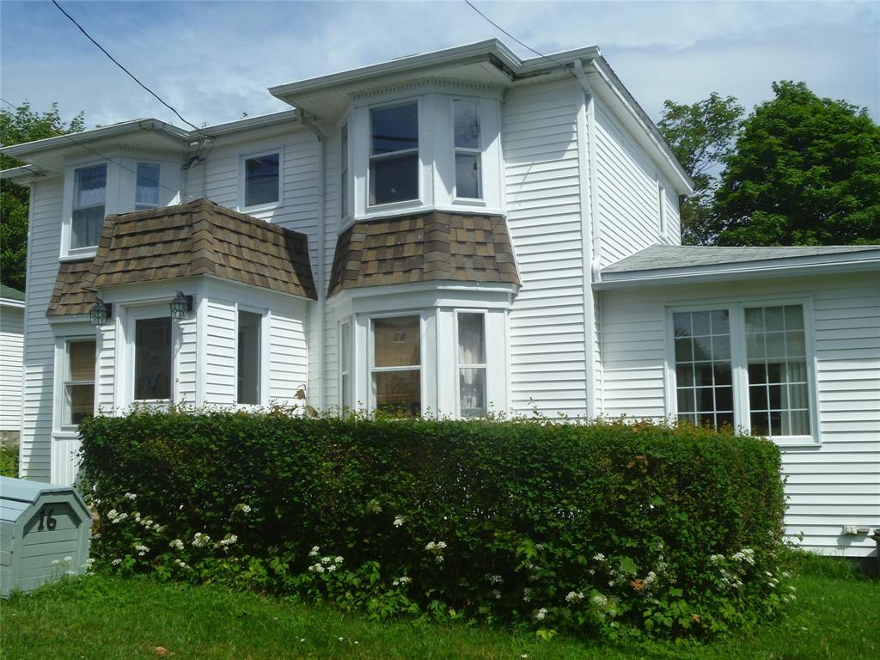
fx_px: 890
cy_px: 330
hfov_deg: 52.6
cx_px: 440
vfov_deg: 40.7
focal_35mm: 35
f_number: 5.6
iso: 80
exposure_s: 1/400
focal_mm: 6.3
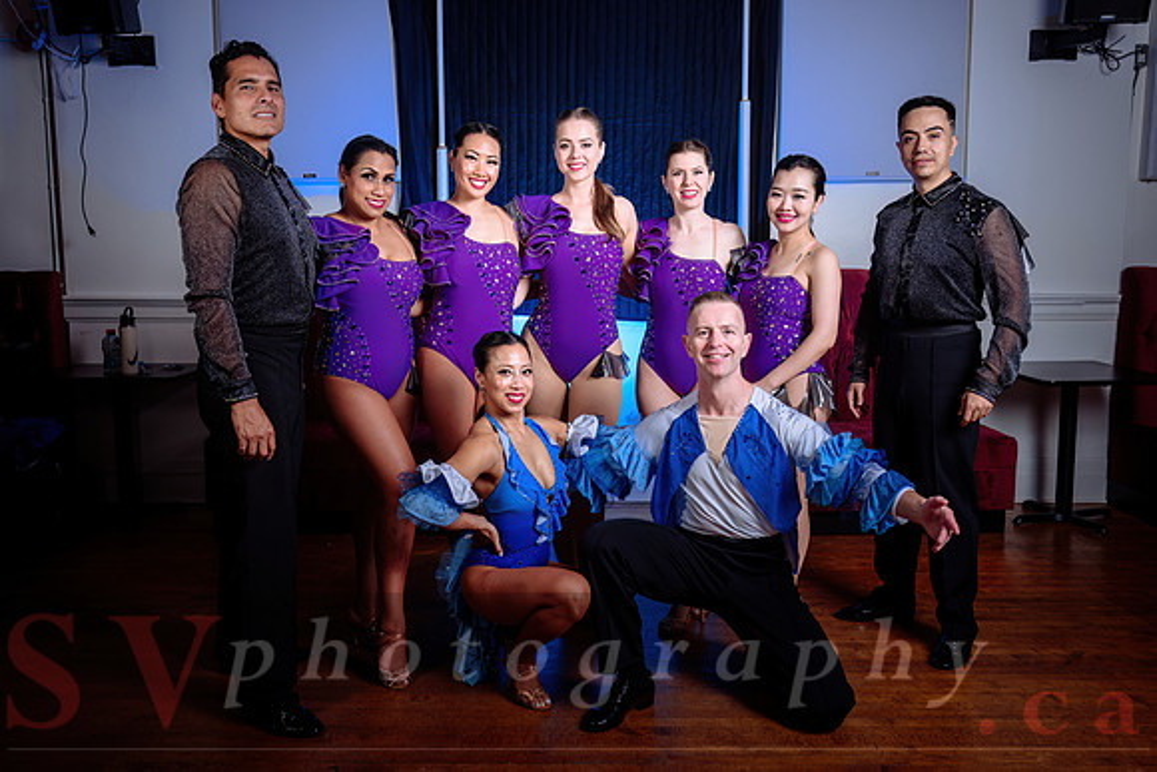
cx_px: 578
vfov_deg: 41.7
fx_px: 1013
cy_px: 386
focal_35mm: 32
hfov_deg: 59.5
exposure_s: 1/160
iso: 100
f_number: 4
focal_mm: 31.5
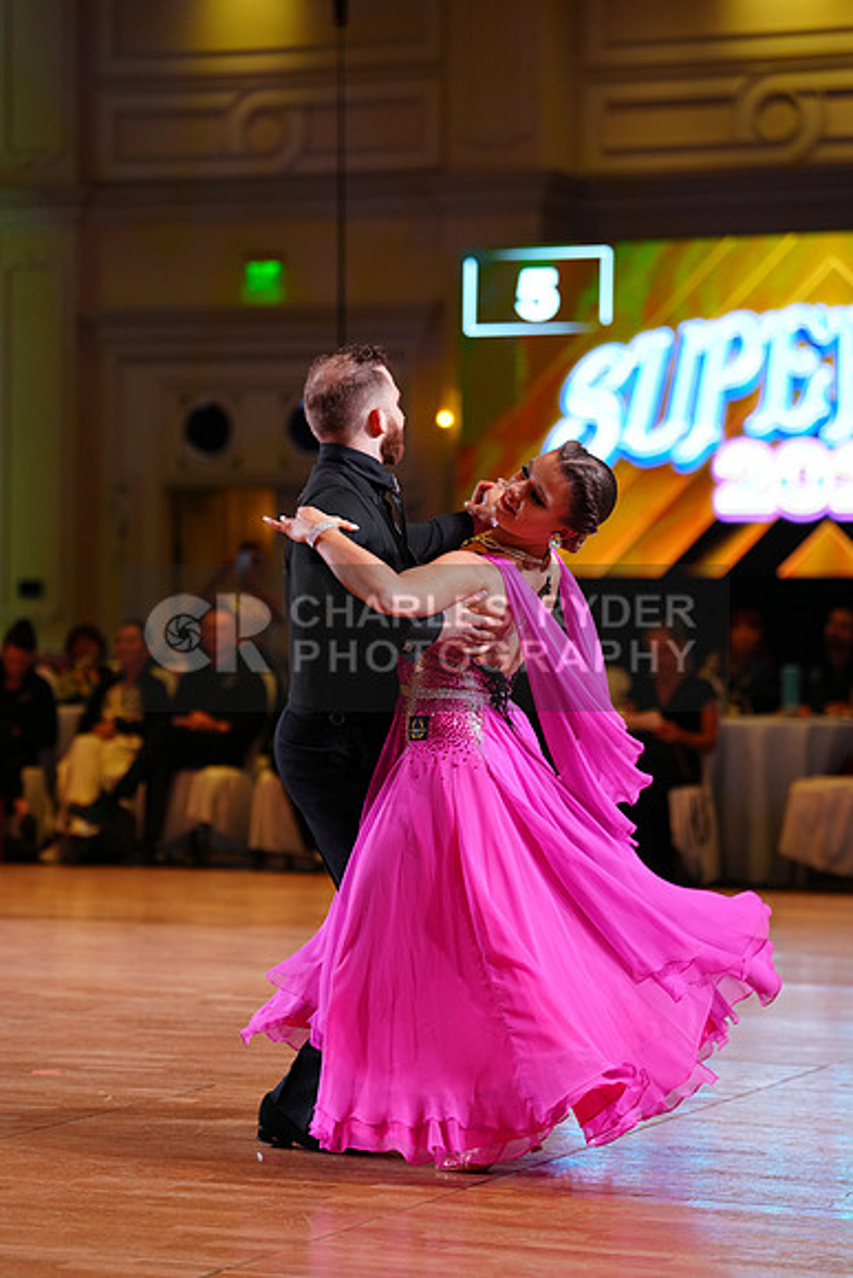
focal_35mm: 103
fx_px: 3658
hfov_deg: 13.3
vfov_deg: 19.8
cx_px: 426
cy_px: 639
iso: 1250
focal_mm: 103
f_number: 2.8
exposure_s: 1/400
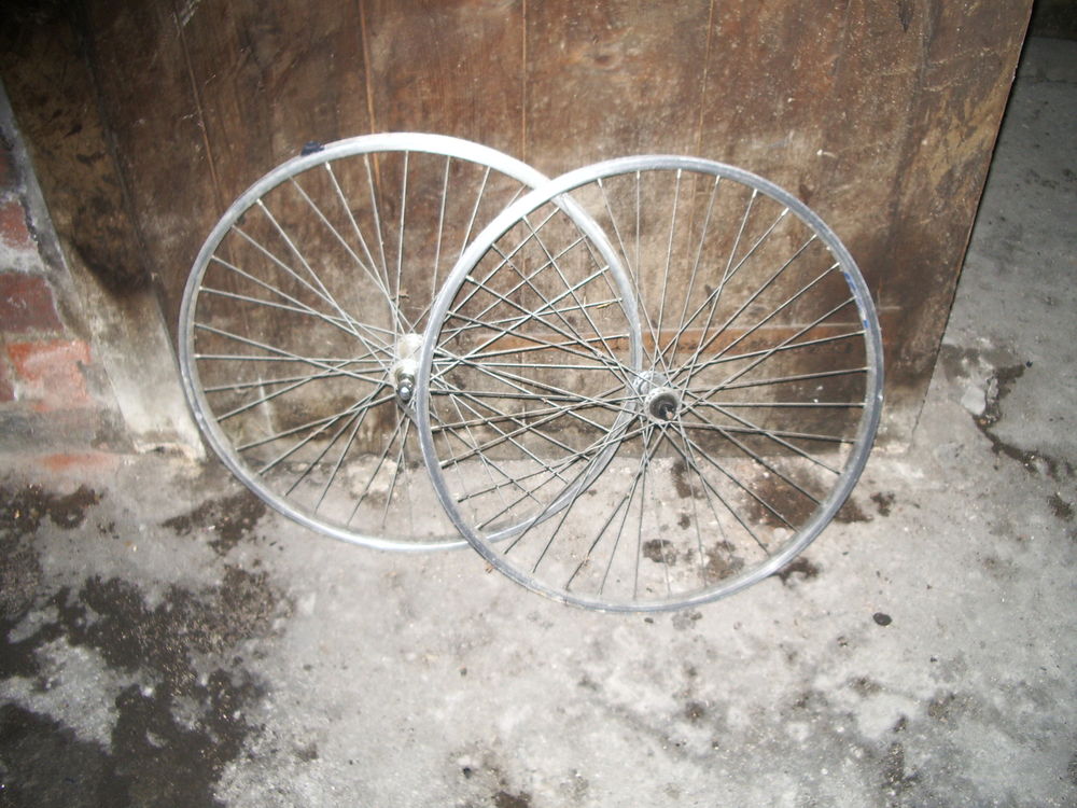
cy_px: 404
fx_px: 1089
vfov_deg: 40.7
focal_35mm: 35
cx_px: 538
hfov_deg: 52.6
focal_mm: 5.8
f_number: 2.6
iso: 100
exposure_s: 1/40
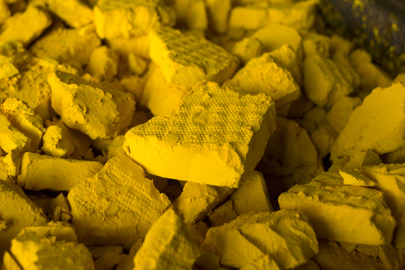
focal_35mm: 52
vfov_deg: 25.8
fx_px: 591
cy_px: 135
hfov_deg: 37.9
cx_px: 202
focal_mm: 35
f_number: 4.5
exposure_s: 1/80
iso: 400
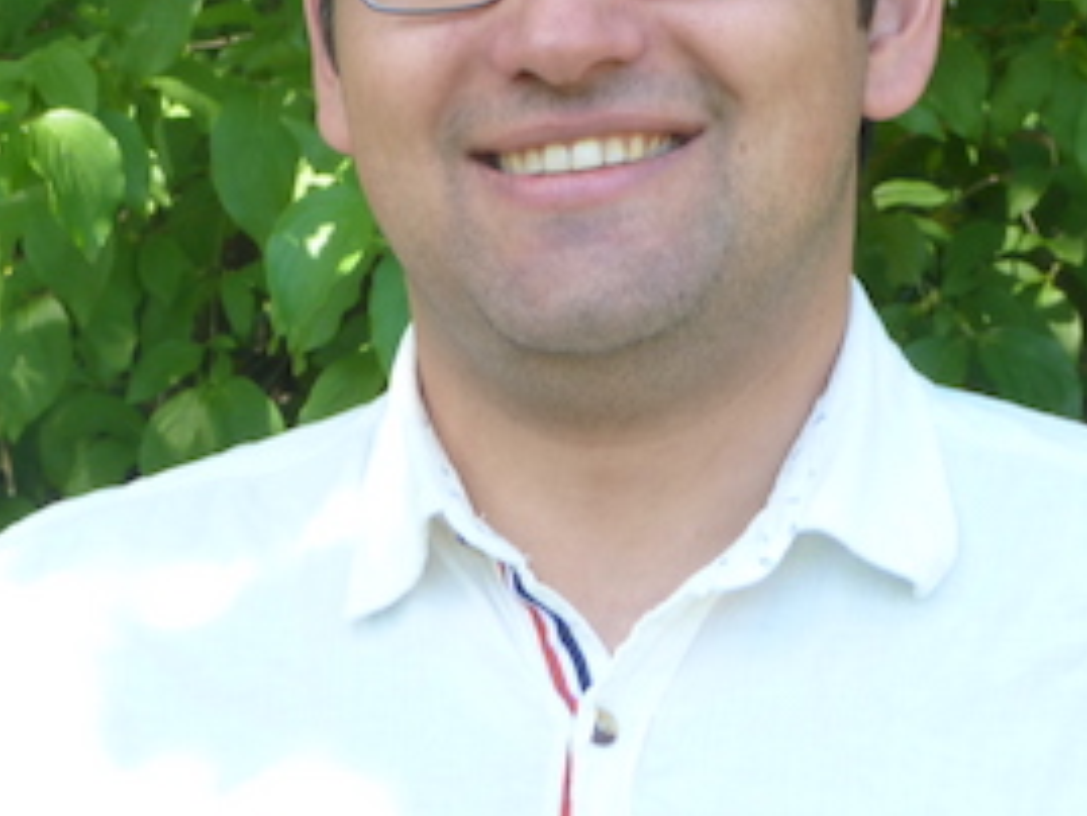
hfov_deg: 10.8
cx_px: 788
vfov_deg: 8.1
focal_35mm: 183
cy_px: 44
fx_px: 5749
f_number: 3.4
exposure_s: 1/125
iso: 100
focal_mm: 14.8
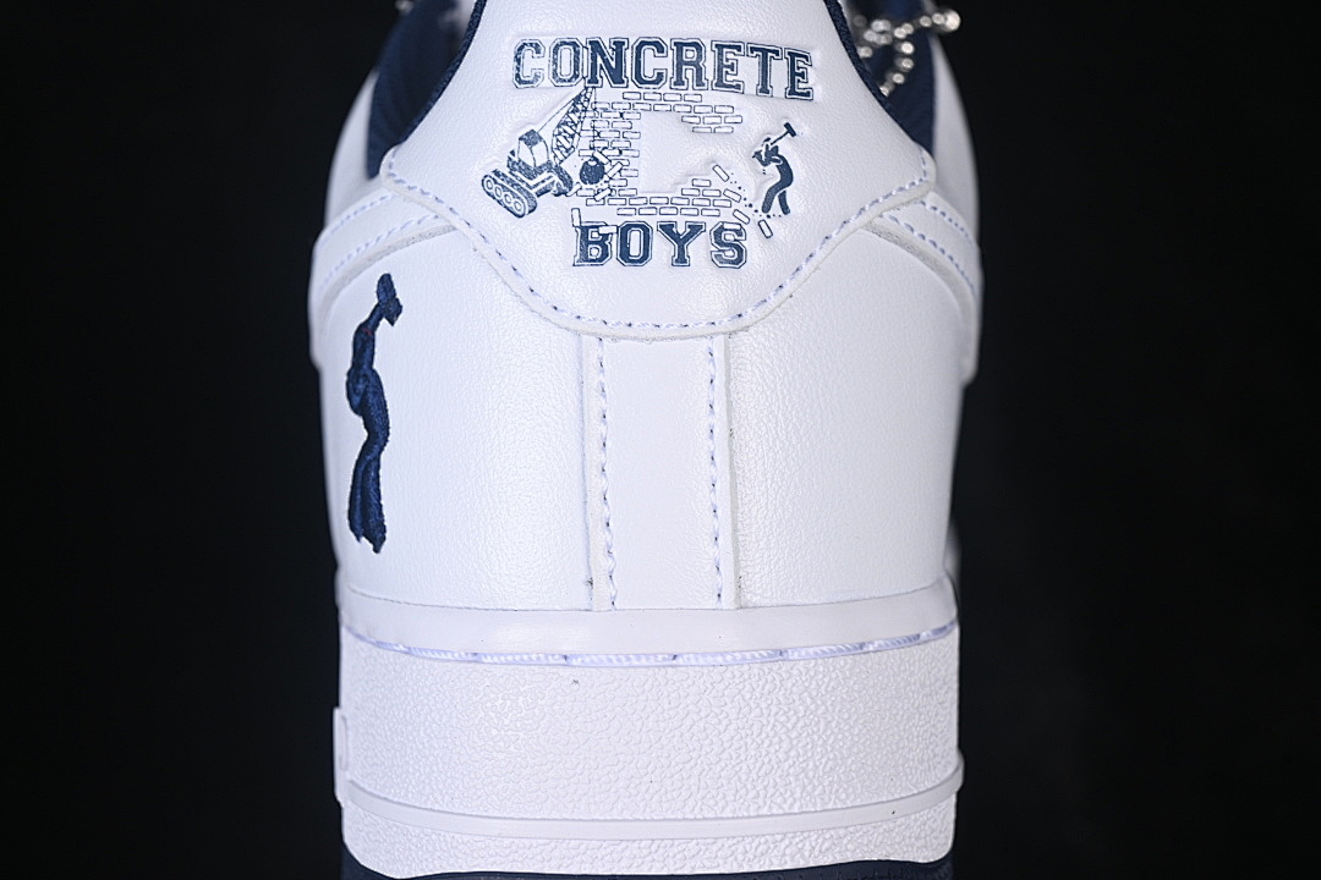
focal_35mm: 75
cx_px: 660
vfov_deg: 18.2
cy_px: 440
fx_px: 2752
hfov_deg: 27.0
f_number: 7.1
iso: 160
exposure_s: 1/80
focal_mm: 50
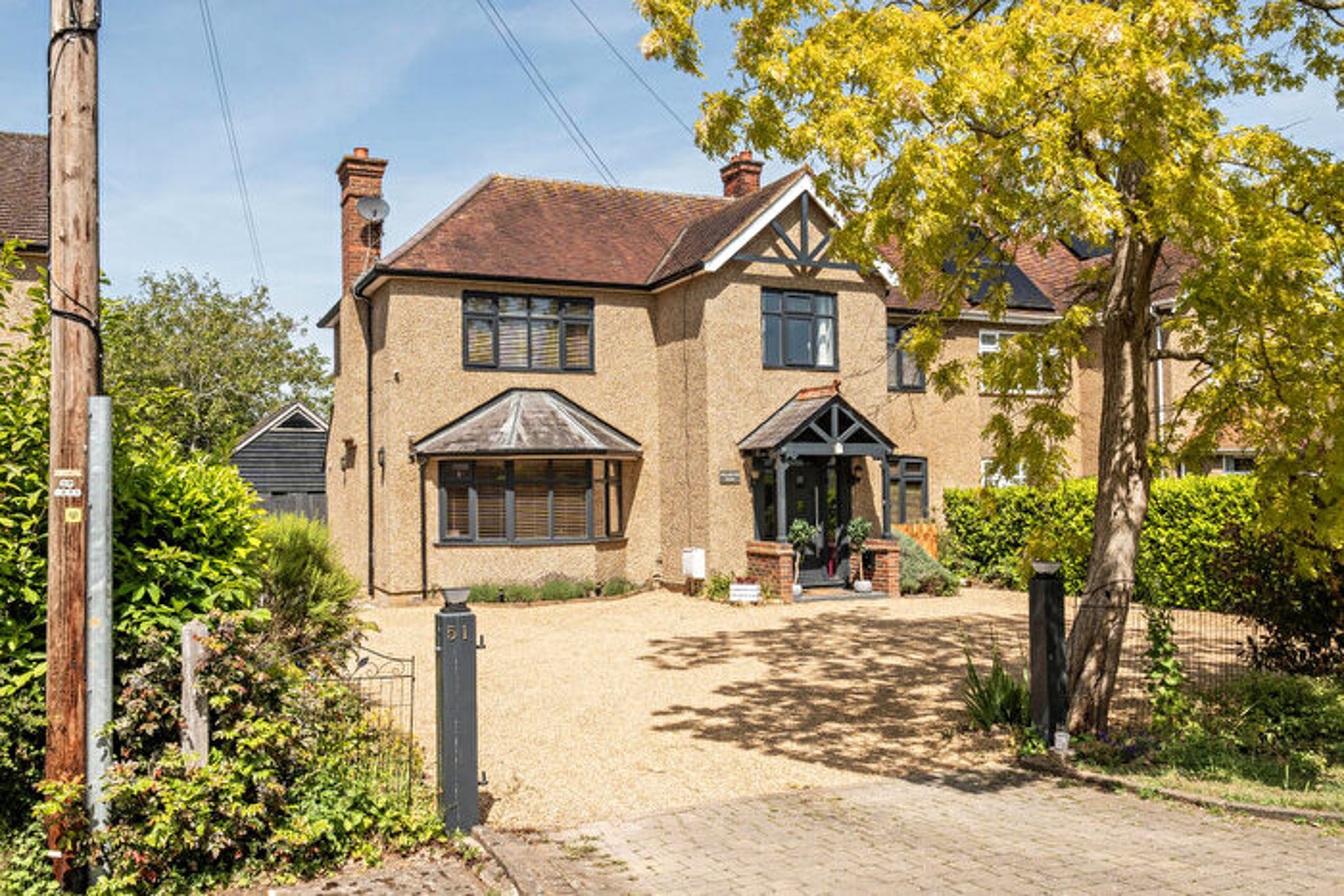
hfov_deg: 61.9
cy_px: 448
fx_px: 1120
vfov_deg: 43.6
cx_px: 672
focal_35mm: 30
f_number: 8
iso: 400
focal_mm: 20
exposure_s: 1/1000
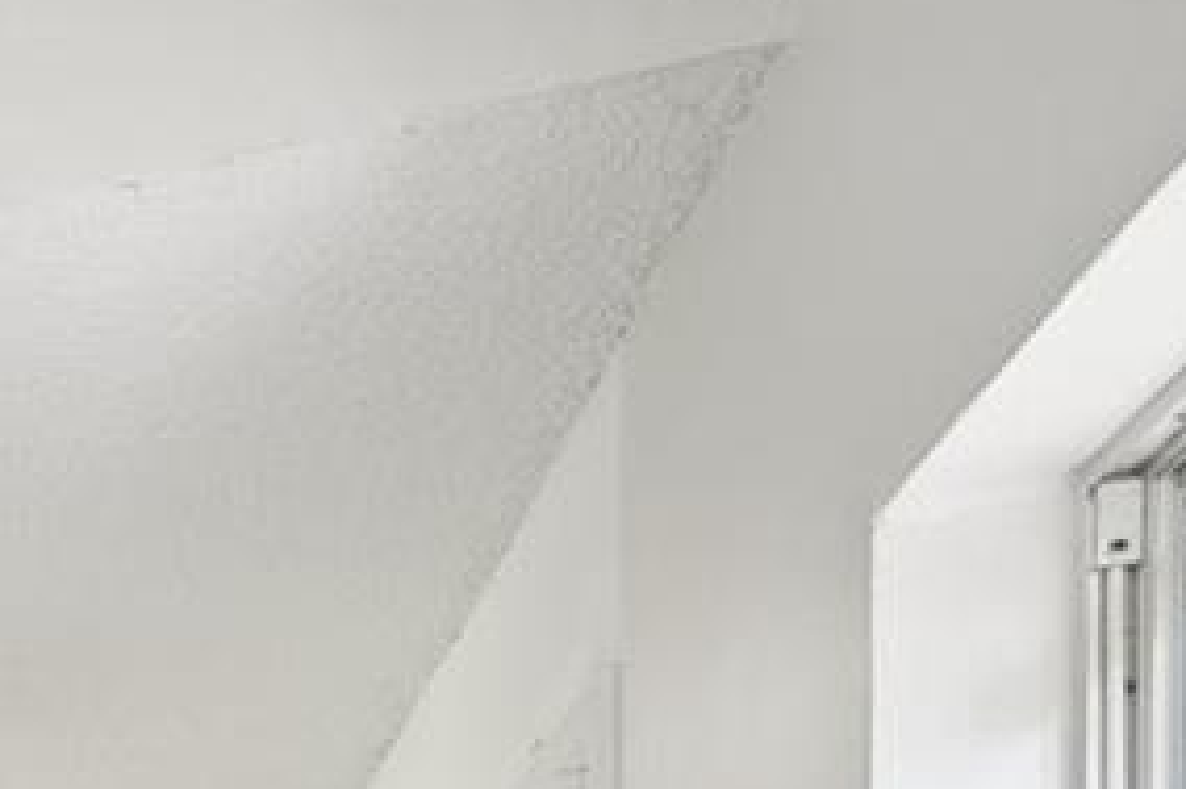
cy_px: 1595
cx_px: -1637
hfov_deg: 15.2
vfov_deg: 14.3
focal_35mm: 79
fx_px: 2601
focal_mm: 14
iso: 400
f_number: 8
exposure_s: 1/20
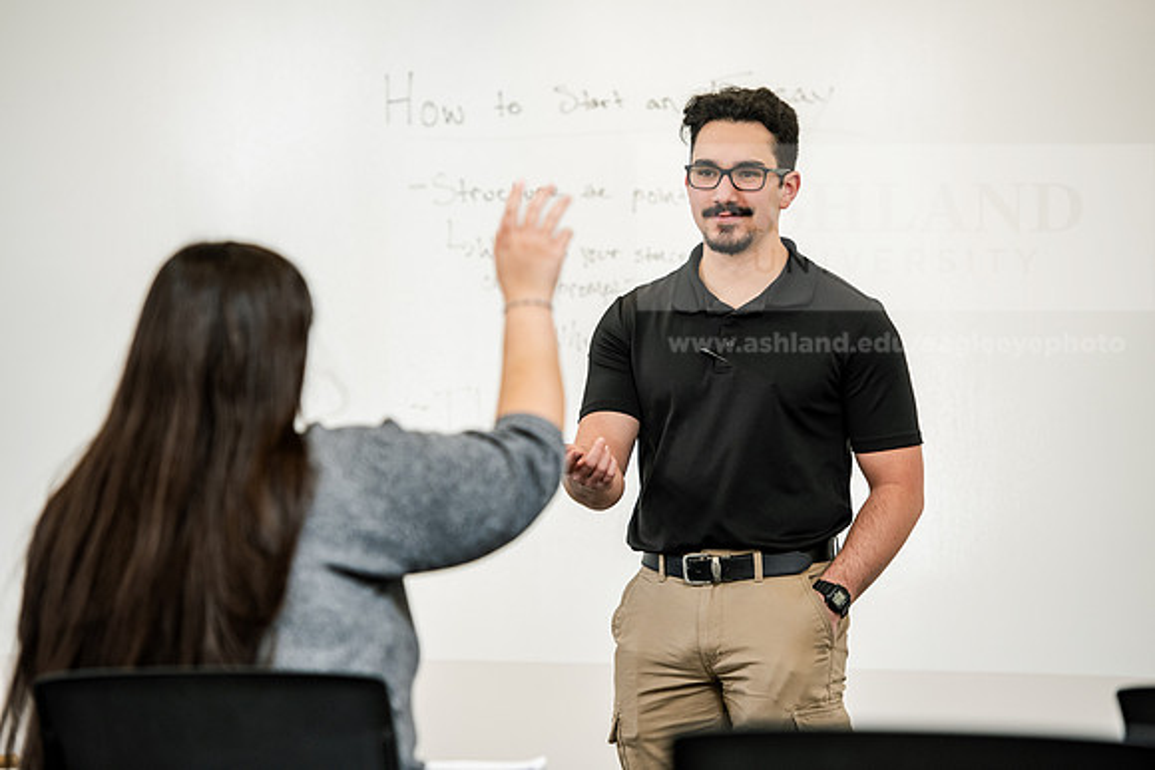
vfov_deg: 9.2
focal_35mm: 150
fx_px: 4813
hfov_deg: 13.7
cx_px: 578
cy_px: 385
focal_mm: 150
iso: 1000
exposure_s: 1/200
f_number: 3.5
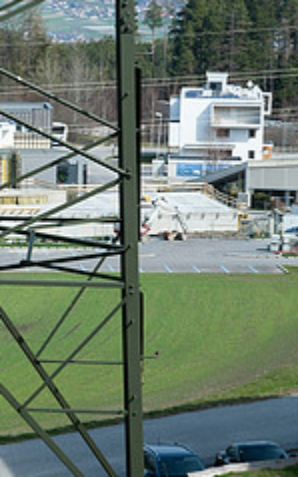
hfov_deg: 7.9
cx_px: -136
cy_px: 174
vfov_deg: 12.7
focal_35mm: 164
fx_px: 2129
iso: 200
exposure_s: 1/250
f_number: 11
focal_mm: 66
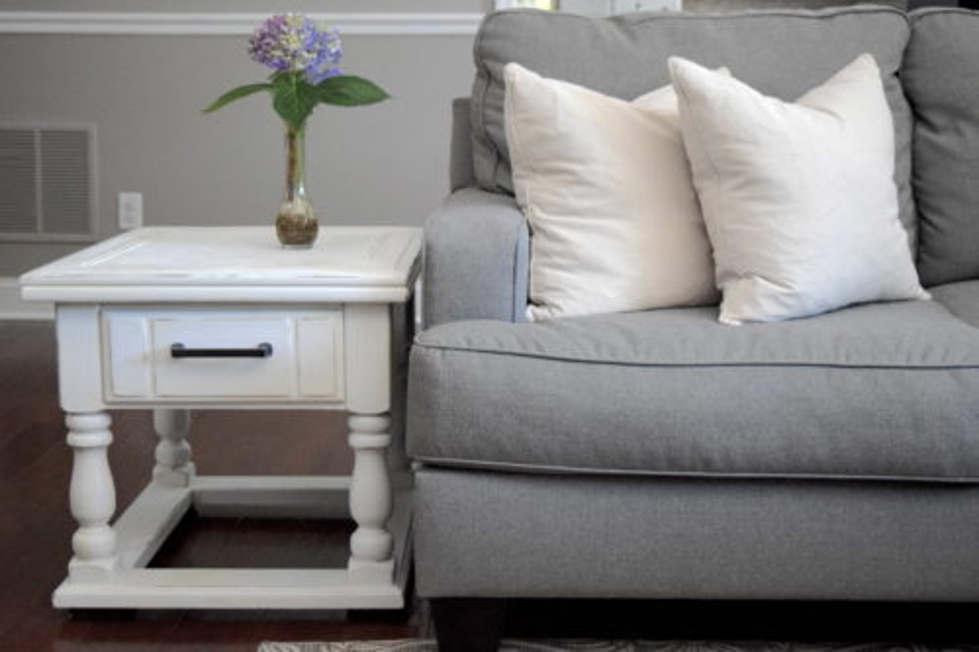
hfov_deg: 37.9
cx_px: 490
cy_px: 326
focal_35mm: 52
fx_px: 1427
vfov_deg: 25.7
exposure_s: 1/80
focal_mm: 35
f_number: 4.5
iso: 3200
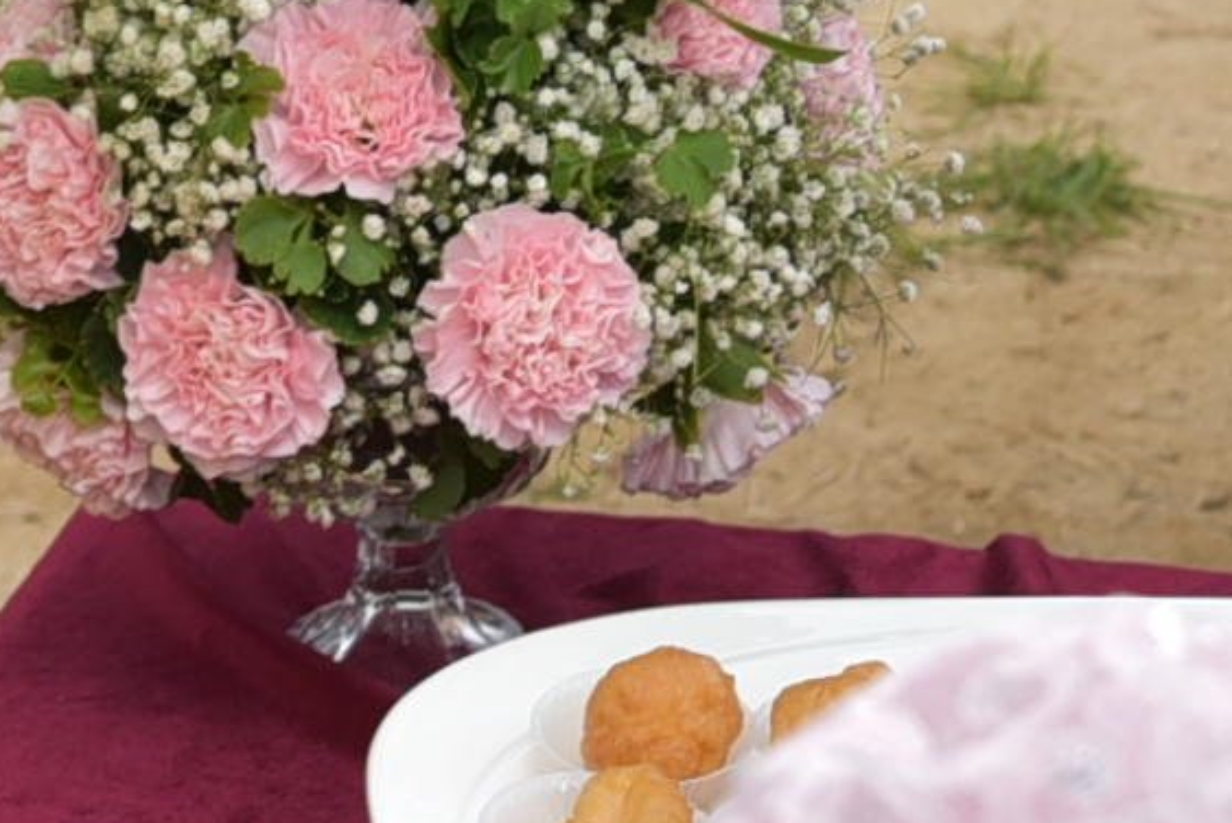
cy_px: -1000
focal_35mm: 203
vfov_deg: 6.5
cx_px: 545
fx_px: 6950
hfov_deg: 10.1
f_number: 7.1
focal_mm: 38
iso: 200
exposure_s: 1/250
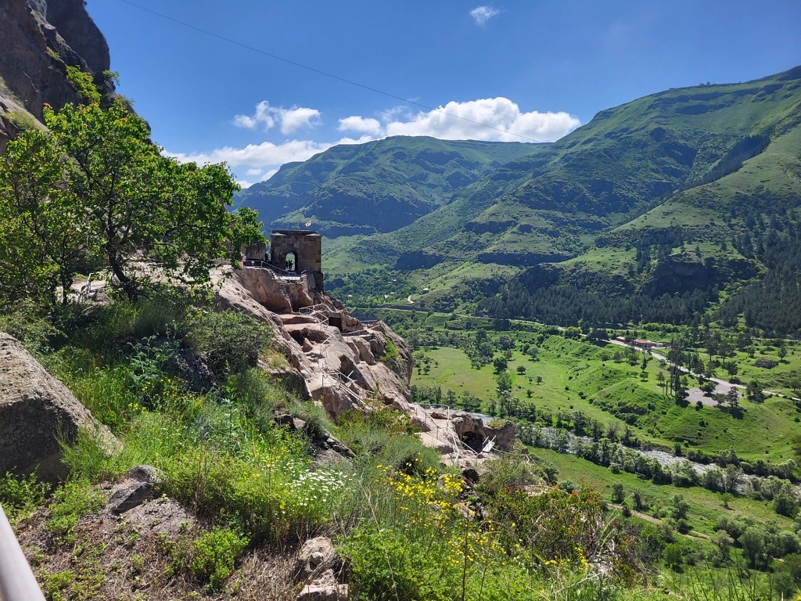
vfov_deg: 53.1
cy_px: 300
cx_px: 400
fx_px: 602
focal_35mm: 26
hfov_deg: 67.3
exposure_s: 1/2339
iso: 40
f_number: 1.8
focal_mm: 5.4
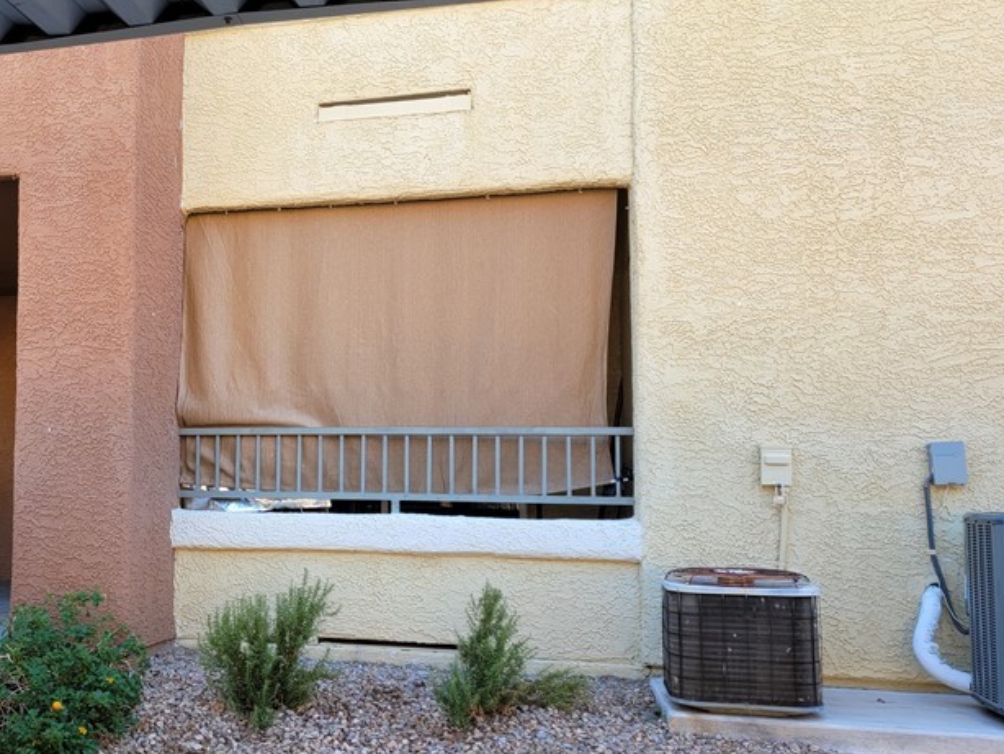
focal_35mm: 40
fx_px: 1161
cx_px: 232
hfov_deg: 44.9
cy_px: 383
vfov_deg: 36.0
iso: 32
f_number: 1.8
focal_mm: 6.7
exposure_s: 1/120
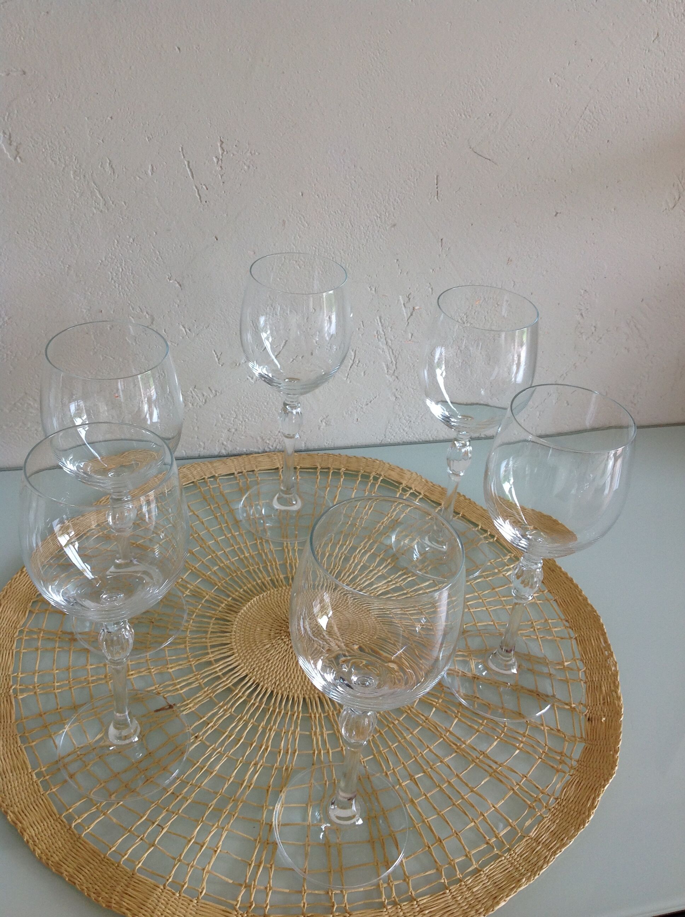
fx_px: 926
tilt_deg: -35.6
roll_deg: -4.8
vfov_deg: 52.7
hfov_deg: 40.6
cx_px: 342
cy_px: 458
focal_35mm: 35
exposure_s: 1/60
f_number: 2.4
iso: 50
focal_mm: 4.28
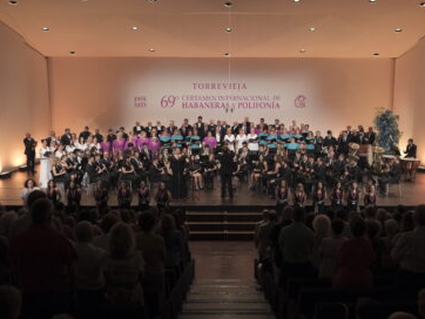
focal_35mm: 39
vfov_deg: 36.9
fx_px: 479
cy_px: 158
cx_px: 222
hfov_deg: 47.8
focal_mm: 23
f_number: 2.8
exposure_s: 1/200
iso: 1600
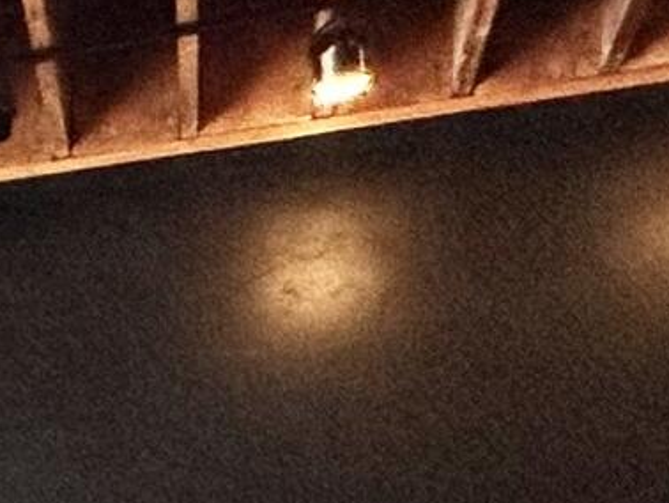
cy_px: 992
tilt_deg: -0.8
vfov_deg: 12.0
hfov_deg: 13.8
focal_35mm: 111
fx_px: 2147
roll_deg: +0.1
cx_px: -828
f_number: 2.2
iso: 100
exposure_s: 1/120
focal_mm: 2.22
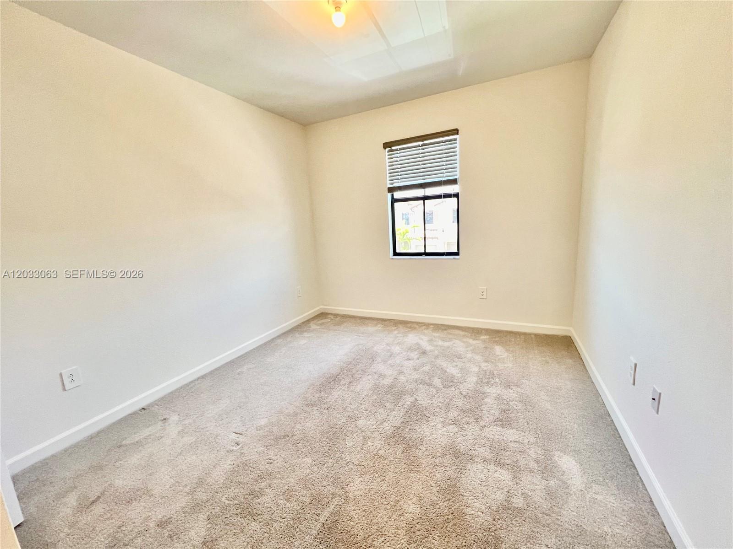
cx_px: 366
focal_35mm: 13
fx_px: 275
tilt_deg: -10.8
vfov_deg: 89.9
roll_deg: +2.8
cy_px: 274
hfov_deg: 106.2
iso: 320
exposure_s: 1/60
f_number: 1.8
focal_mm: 1.57
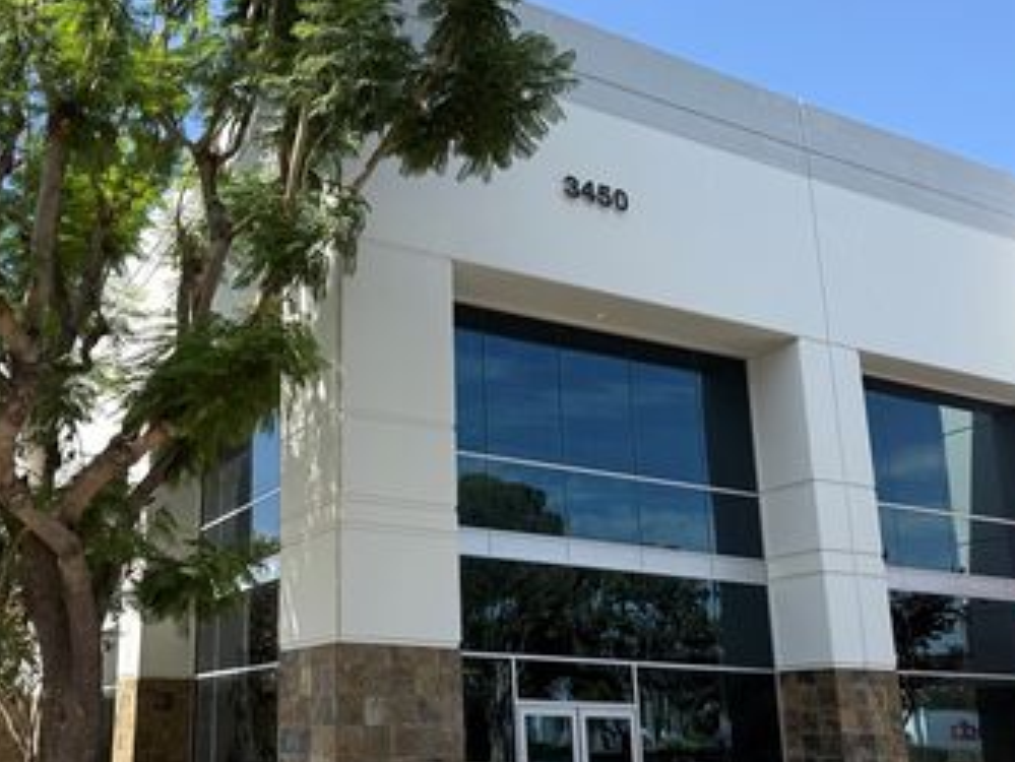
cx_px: 311
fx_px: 1056
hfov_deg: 50.1
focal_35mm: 36
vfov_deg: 39.5
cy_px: 468
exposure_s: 1/2445
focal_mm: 6.76
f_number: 1.78
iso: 100
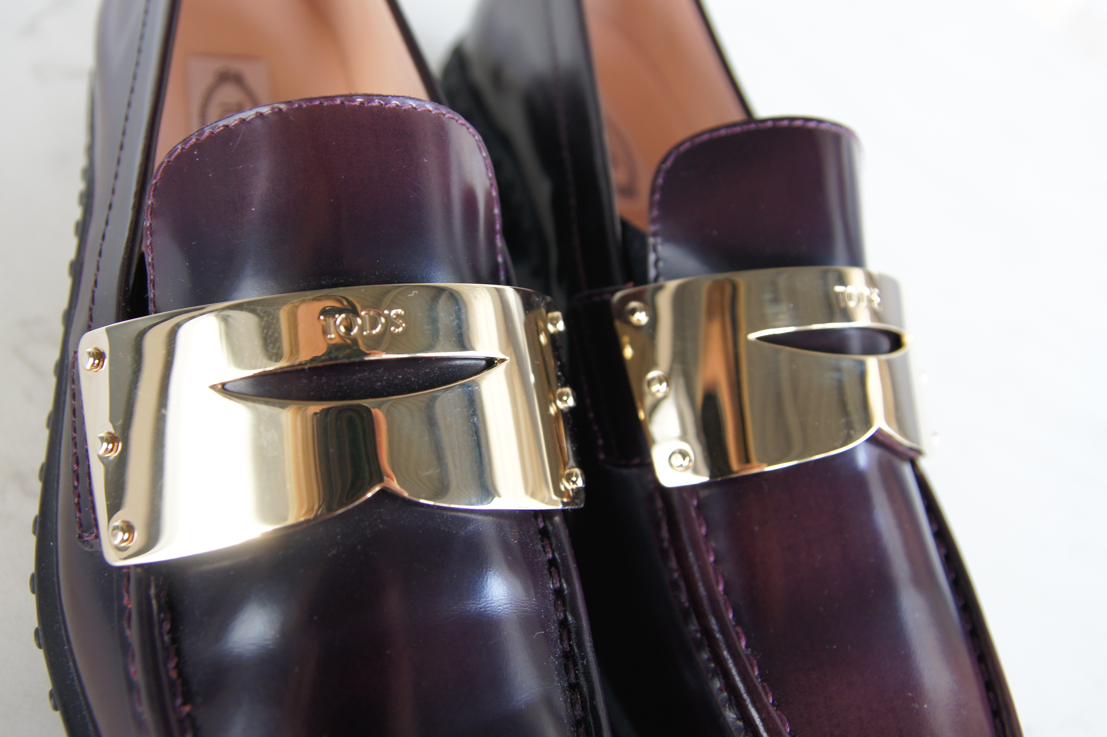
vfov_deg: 41.0
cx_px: 499
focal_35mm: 32
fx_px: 983
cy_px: 322
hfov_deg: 58.6
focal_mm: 18
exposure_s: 1/40
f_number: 3.2
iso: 200
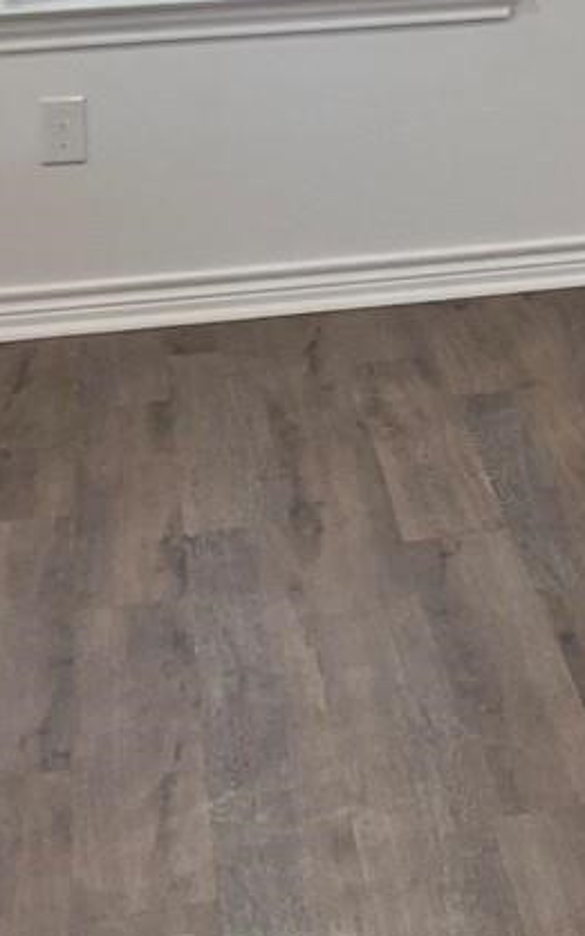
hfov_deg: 8.6
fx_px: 3446
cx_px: 1558
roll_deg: +0.4
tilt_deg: -4.9
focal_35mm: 135
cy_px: -233
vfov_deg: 14.9
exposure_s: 1/60
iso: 64
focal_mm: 4.25
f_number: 1.8
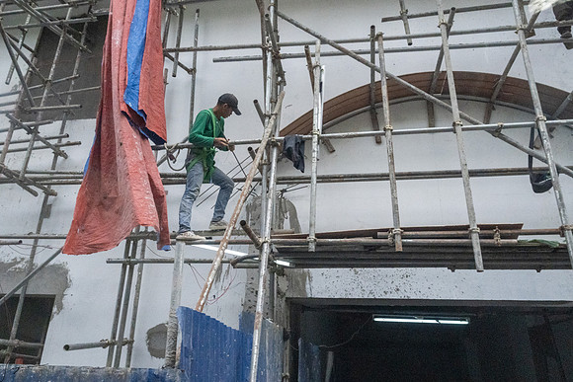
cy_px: 191
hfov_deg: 67.6
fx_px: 428
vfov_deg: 48.1
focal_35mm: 27
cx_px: 286
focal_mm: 24
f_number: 8
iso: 12800
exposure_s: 1/500
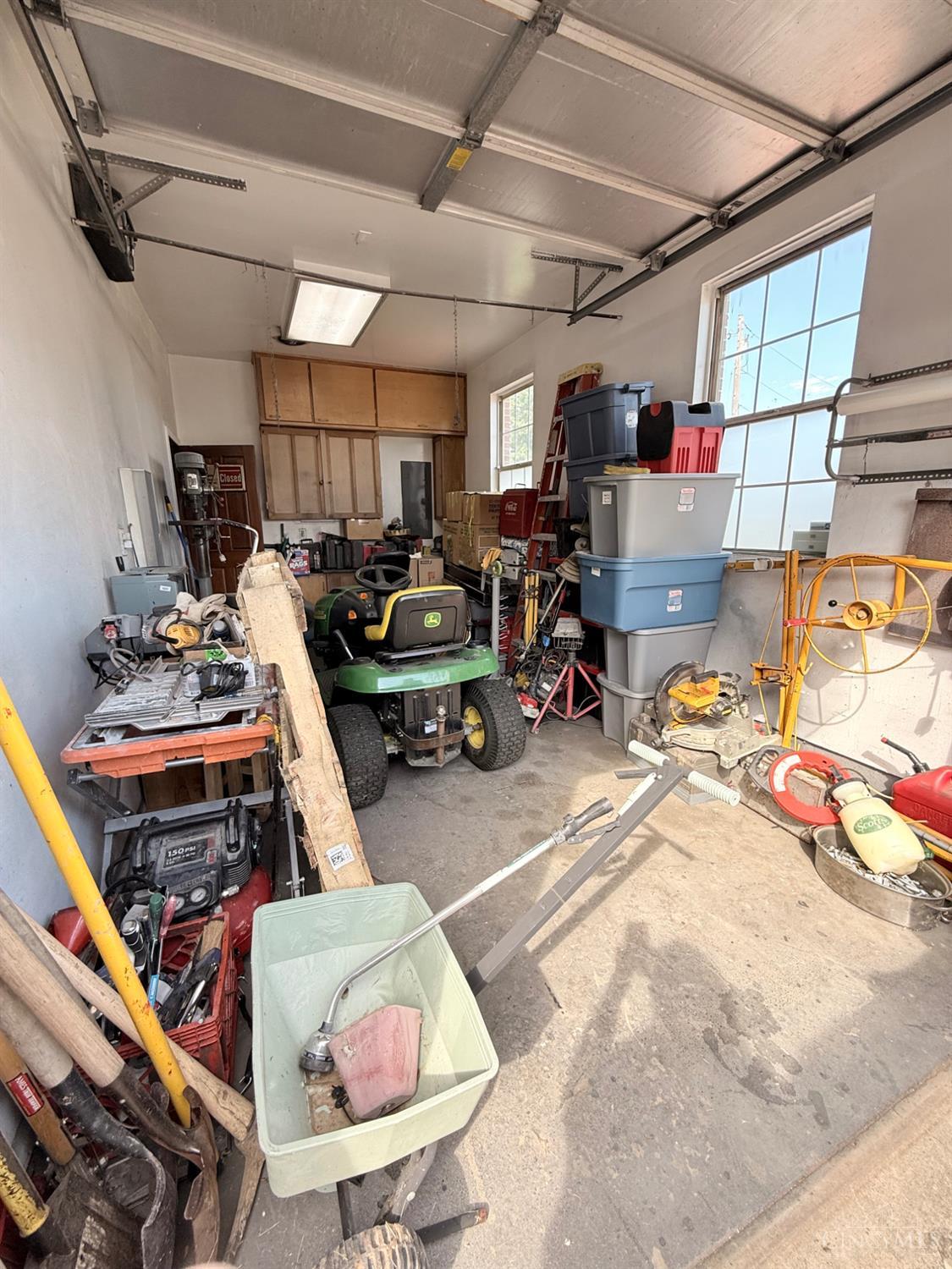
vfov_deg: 102.1
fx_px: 513
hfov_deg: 85.7
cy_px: 634
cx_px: 476
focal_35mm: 14
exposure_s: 1/99
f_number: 2.2
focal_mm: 2.22
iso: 64
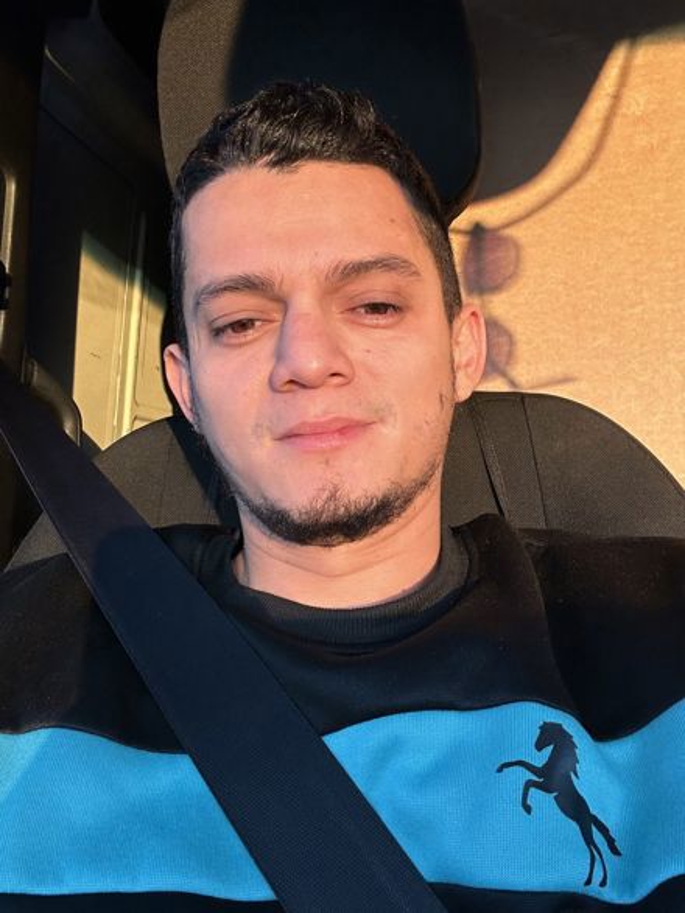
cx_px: 342
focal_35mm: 30
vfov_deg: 60.0
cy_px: 456
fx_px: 792
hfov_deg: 46.8
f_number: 1.9
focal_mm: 2.69
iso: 32
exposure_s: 1/122
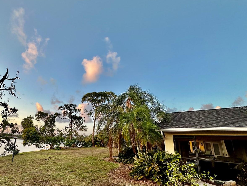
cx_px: 81
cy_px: 107
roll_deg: -1.6
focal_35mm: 19
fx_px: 136
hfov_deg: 81.6
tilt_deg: +14.1
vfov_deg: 68.3
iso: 40
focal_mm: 2.22
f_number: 2.2
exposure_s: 1/295
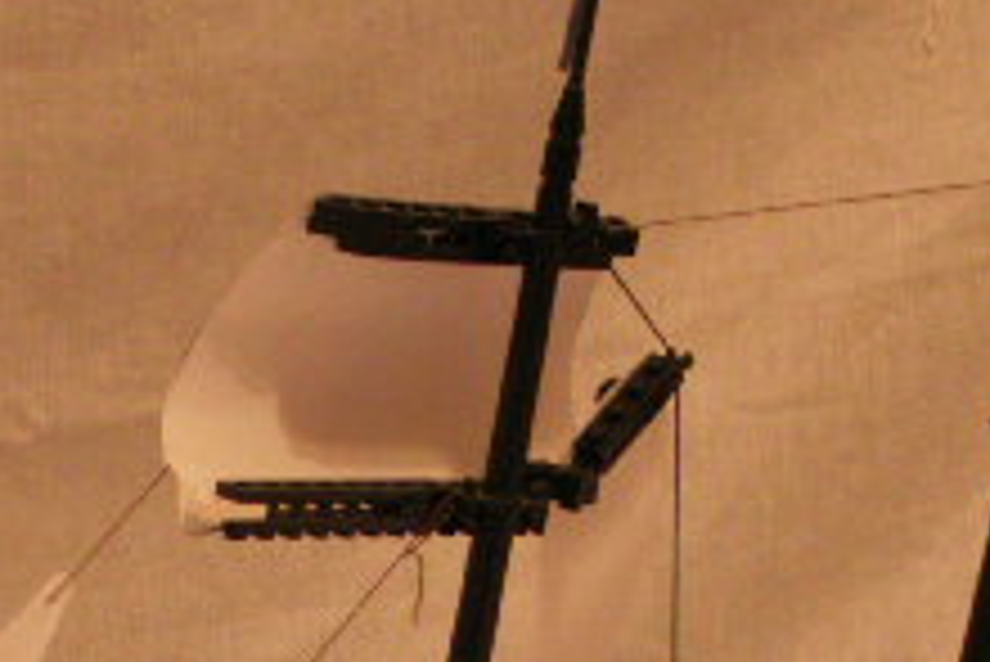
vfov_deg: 12.4
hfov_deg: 19.2
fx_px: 2917
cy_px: 932
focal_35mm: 106
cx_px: 387
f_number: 2.8
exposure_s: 1/8
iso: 160
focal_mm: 5.86
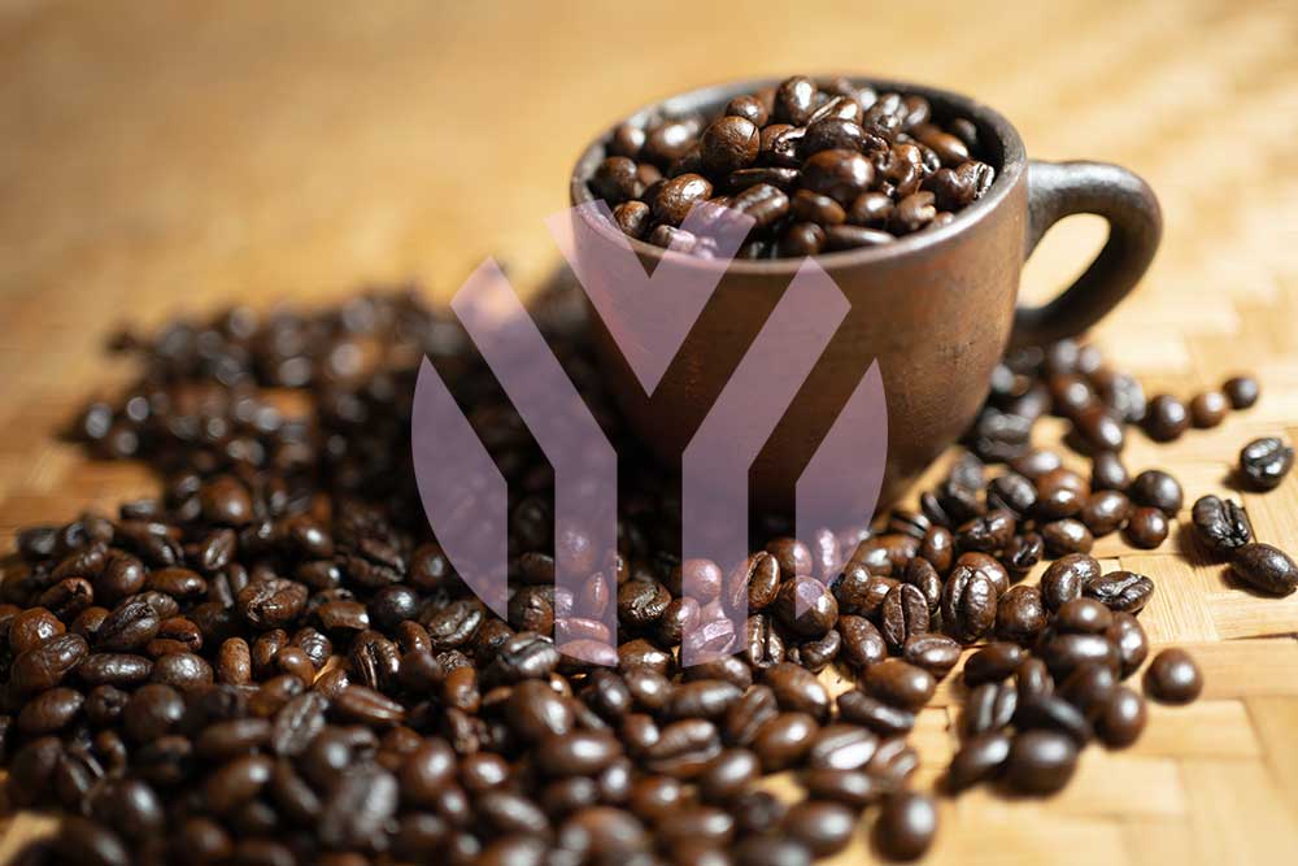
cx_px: 649
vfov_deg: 37.9
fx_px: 1262
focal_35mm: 35
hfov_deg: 54.4
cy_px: 433
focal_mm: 35
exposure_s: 1/125
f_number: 2.5
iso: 160
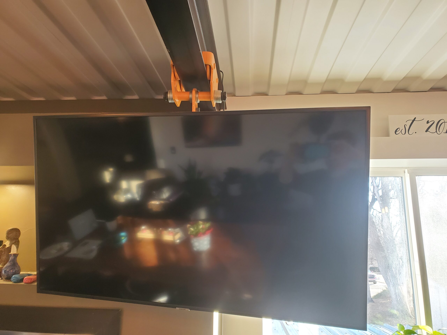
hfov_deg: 67.3
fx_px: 336
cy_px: 168
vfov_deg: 53.1
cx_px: 224
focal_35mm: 26
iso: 250
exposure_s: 1/39
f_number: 2.4
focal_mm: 4.3
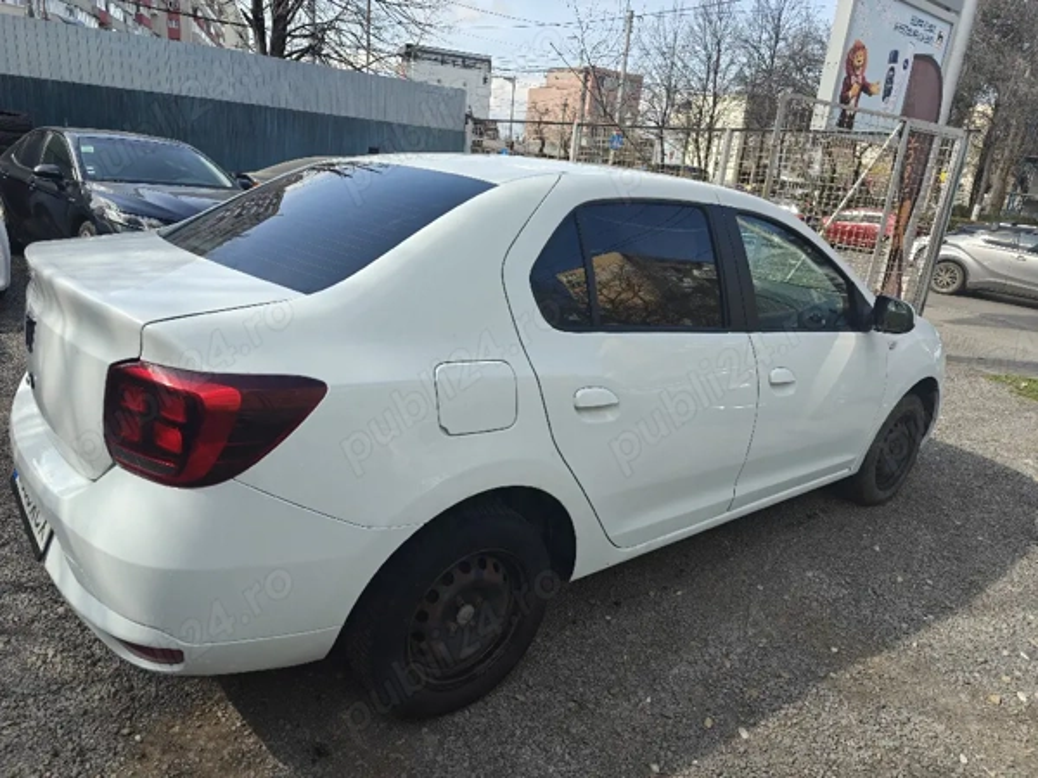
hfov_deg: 73.9
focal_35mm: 23
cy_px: 389
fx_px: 690
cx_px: 519
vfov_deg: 58.9
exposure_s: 1/2000
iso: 125
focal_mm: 6.06
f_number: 1.6
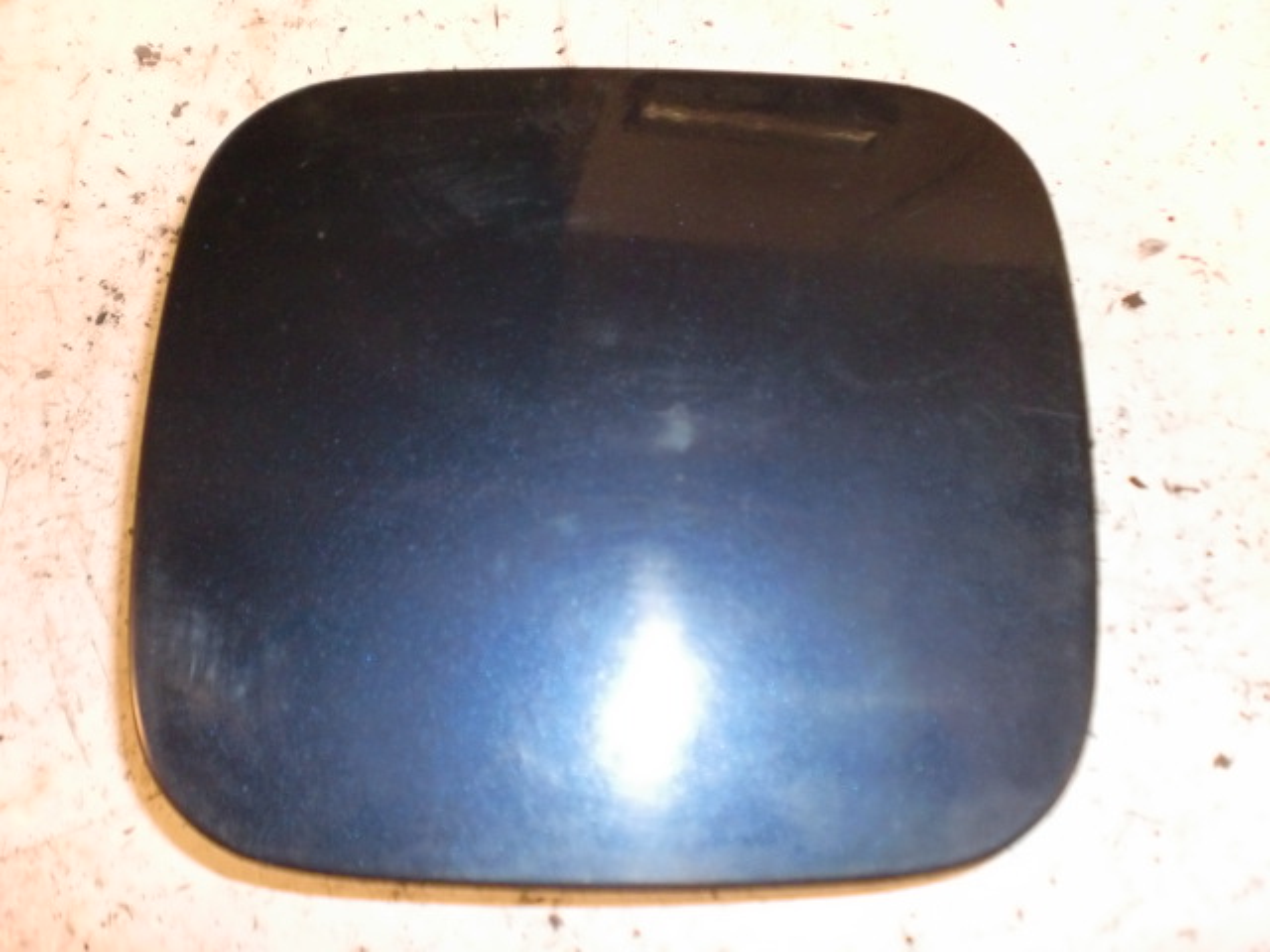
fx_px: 1284
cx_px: 635
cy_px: 476
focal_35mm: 35
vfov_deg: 40.7
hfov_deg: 52.6
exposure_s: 1/40
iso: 400
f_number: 3.1
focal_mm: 6.3
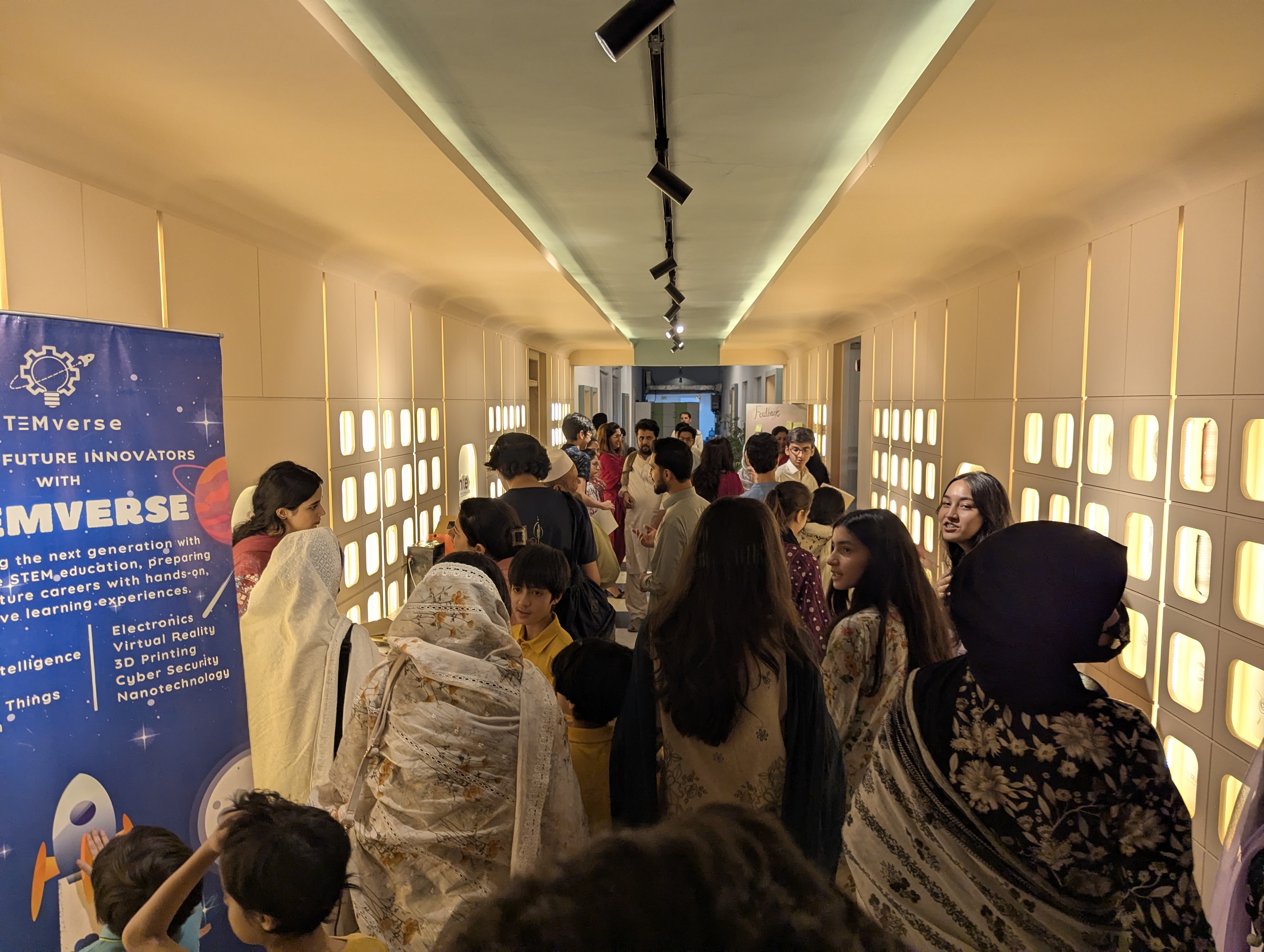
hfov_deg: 71.5
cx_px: 632
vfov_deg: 56.9
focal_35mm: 24
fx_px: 878
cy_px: 476
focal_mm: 6.81
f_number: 1.85
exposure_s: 1/100
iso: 128
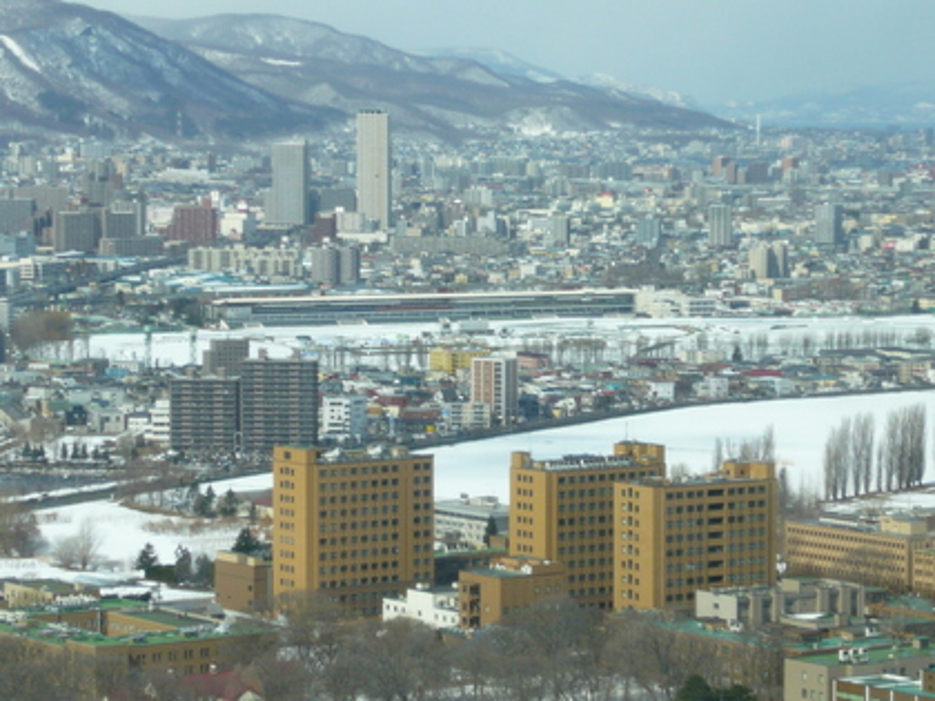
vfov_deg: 11.3
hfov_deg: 15.1
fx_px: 3538
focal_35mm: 131
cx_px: 468
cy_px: 350
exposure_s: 1/250
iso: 100
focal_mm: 13.6
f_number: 4.4
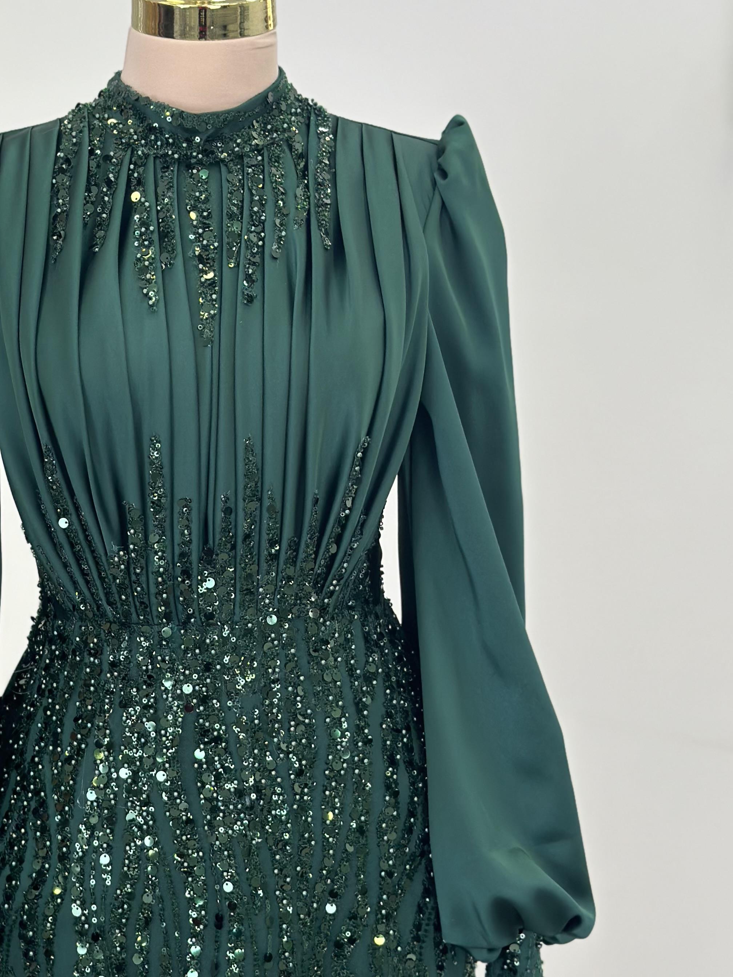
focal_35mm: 72
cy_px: 500
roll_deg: +1.3
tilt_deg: -8.8
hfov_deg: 20.3
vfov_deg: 27.0
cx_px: 207
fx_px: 2033
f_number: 1.78
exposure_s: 1/248
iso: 80
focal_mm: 6.86
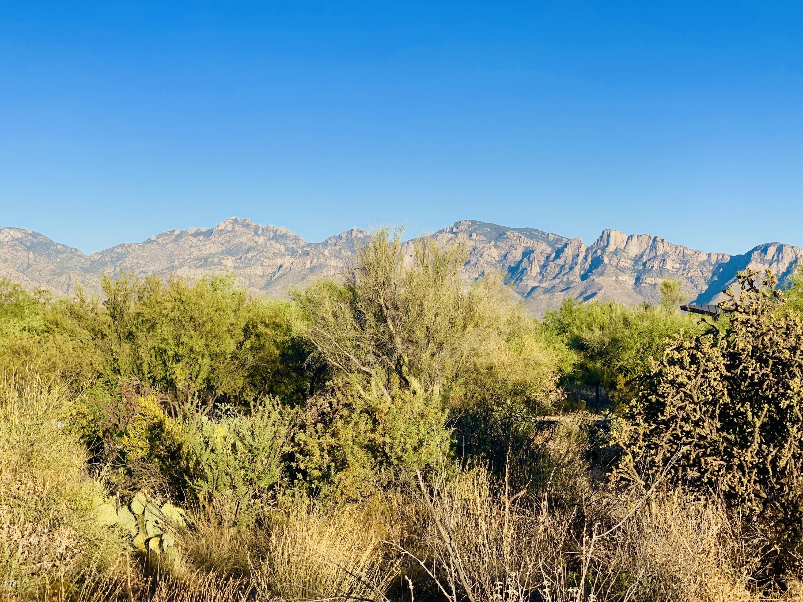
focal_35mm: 52
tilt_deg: +0.4
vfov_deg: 28.0
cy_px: 301
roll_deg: -1.5
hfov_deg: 36.8
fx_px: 1206
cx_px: 402
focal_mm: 6
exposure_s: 1/841
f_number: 2.4
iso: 16
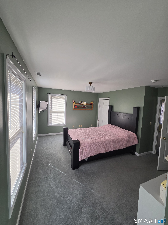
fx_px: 84
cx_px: 84
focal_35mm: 13
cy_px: 112
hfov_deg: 89.9
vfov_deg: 106.2
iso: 125
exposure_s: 1/120
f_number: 2.2
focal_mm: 2.2
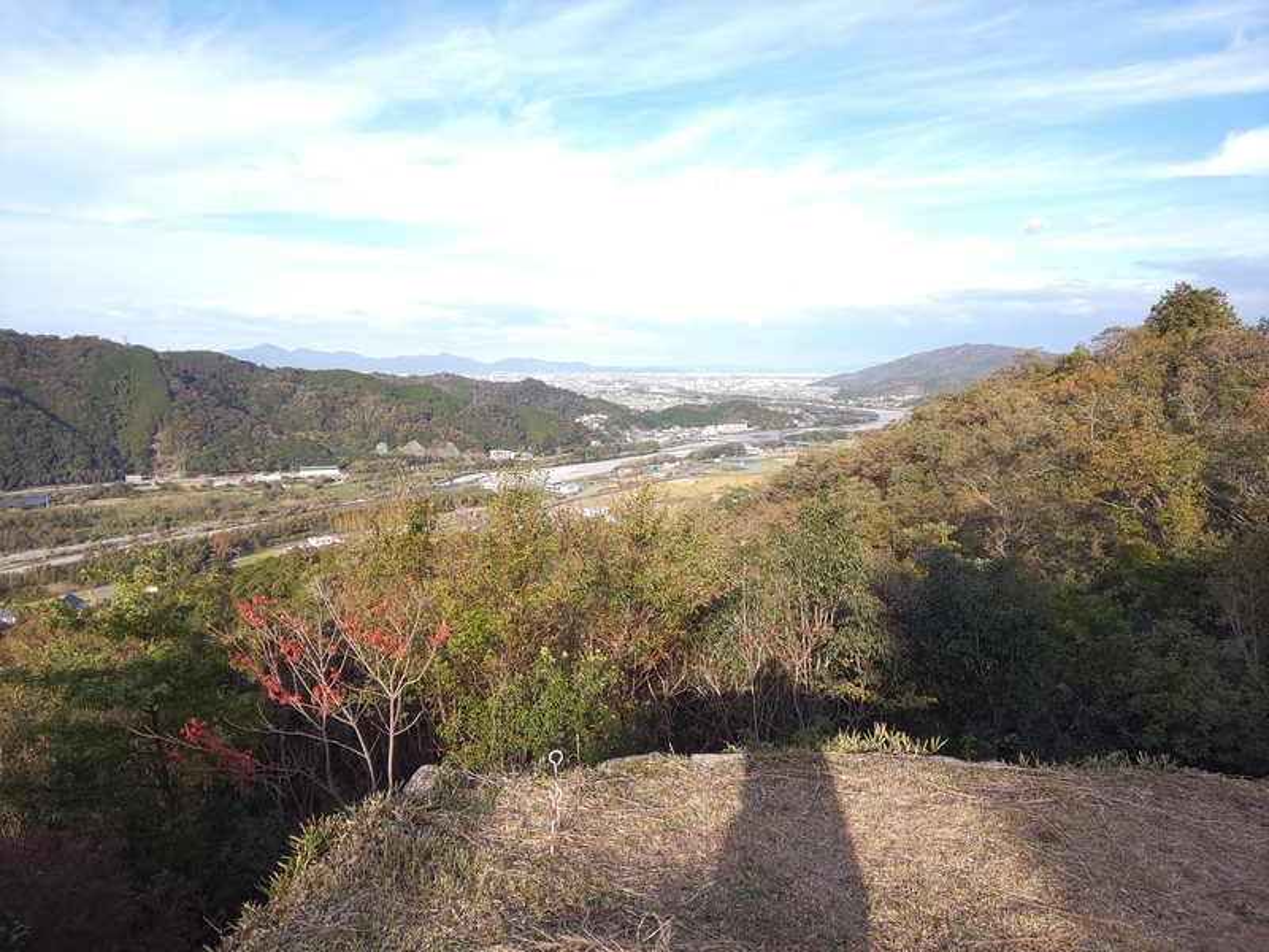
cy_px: 476
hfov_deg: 81.7
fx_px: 733
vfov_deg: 66.0
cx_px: 634
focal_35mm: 20
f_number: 1.94
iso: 28
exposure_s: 1/450
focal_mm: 3.45
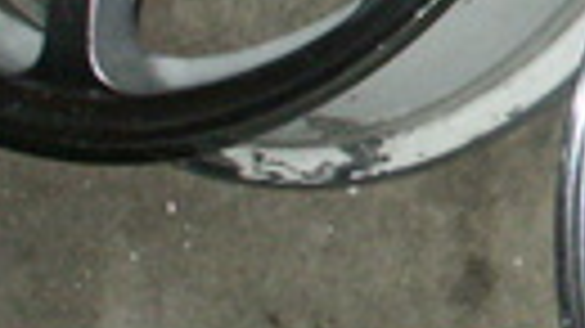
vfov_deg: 6.2
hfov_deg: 10.4
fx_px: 3008
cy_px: -166
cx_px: 1102
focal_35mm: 194
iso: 200
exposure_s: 1/45
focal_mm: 7.65
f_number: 2.8
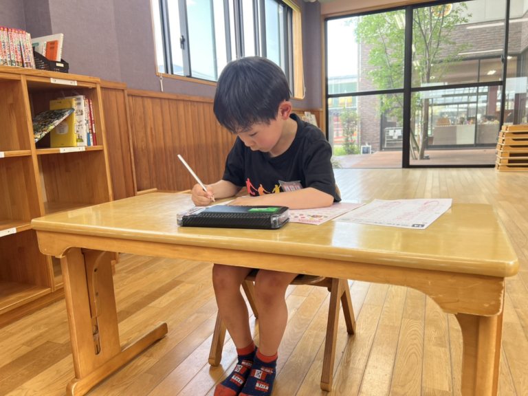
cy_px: 198
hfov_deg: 67.3
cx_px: 264
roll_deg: +3.0
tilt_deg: -10.6
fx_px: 397
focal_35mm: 26
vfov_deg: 53.1
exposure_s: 1/162
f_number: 1.5
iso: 64
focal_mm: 5.7
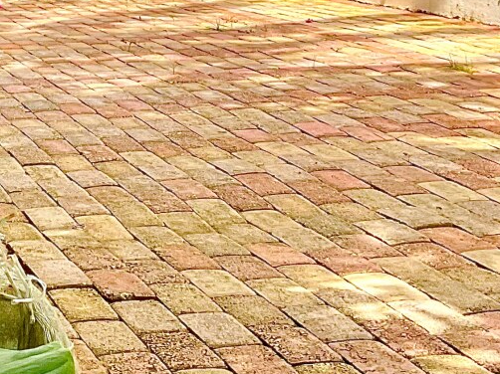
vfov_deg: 13.8
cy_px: -82
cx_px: -61
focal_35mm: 104
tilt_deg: -0.7
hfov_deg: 18.2
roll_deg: +2.0
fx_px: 1501
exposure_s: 1/1035
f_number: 1.8
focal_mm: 3
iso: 16
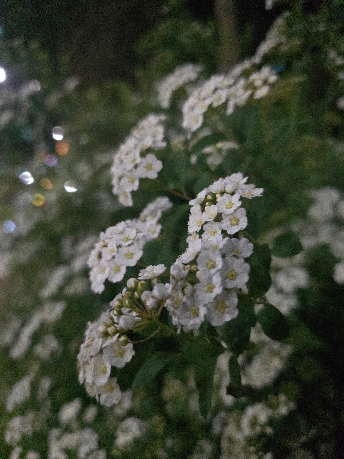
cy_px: 230
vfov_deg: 73.9
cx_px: 172
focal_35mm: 23
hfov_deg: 58.9
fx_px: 305
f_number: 1.7
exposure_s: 1/40
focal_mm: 6.3
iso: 1600
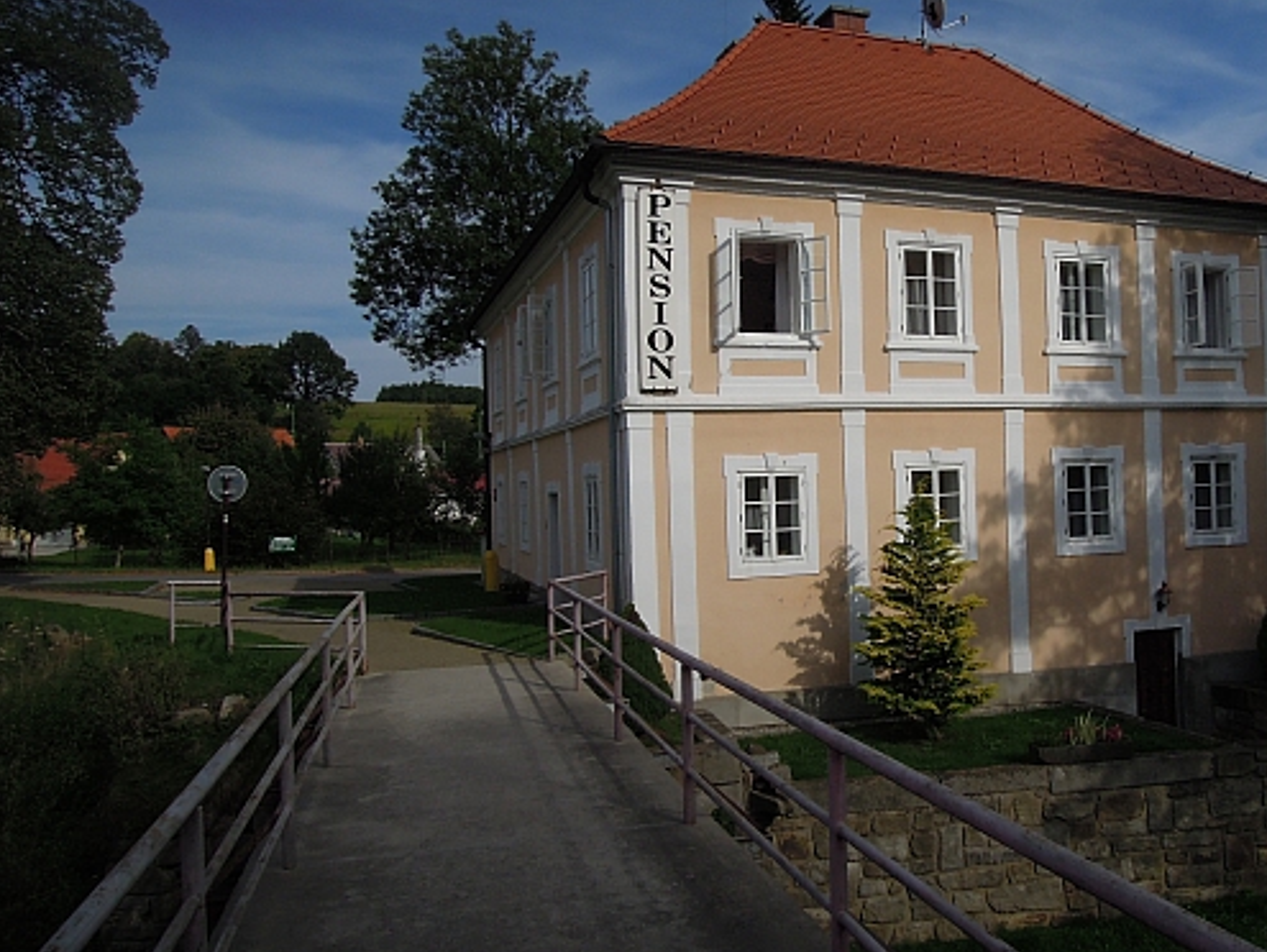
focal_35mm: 31
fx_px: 1135
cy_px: 448
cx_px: 804
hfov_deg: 57.5
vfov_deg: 45.5
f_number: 5.6
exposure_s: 1/2000
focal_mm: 4.3
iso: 160
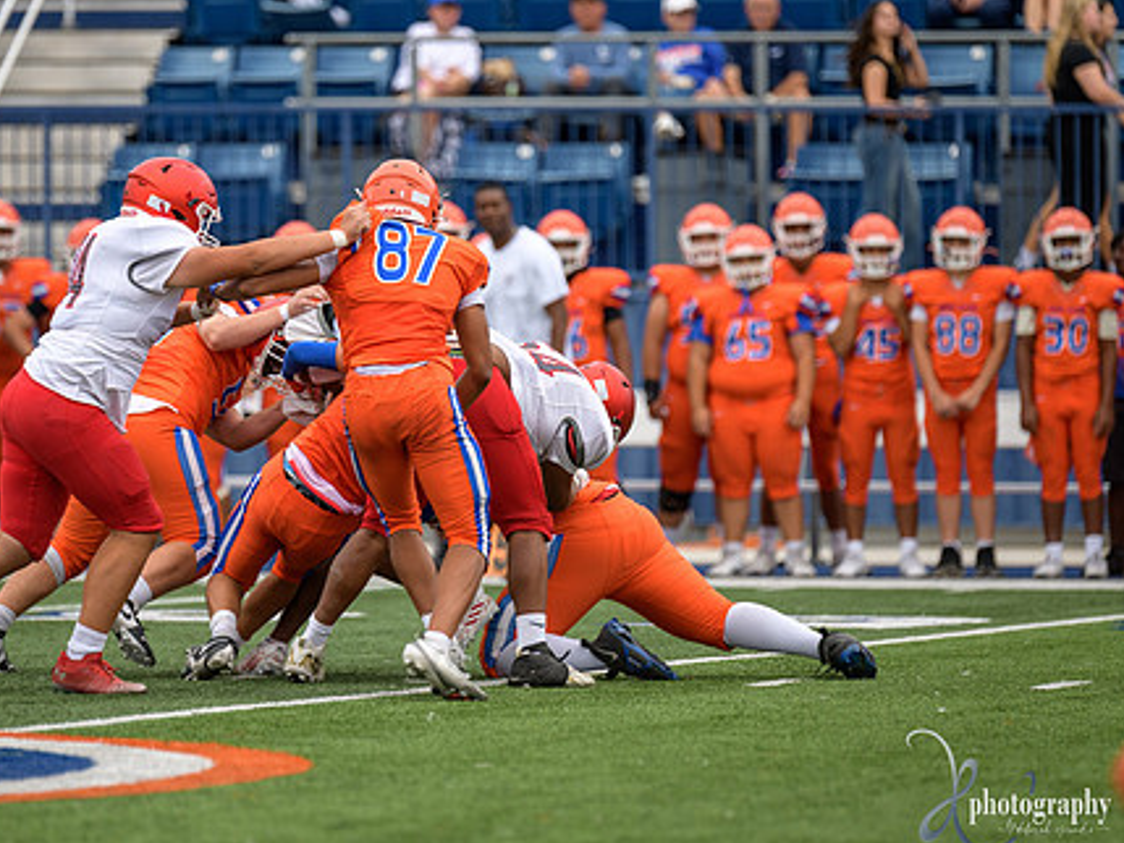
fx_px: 11400
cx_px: 427
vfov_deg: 4.2
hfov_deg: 5.6
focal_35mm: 351
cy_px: 415
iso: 320
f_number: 2.8
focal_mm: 270
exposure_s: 1/800
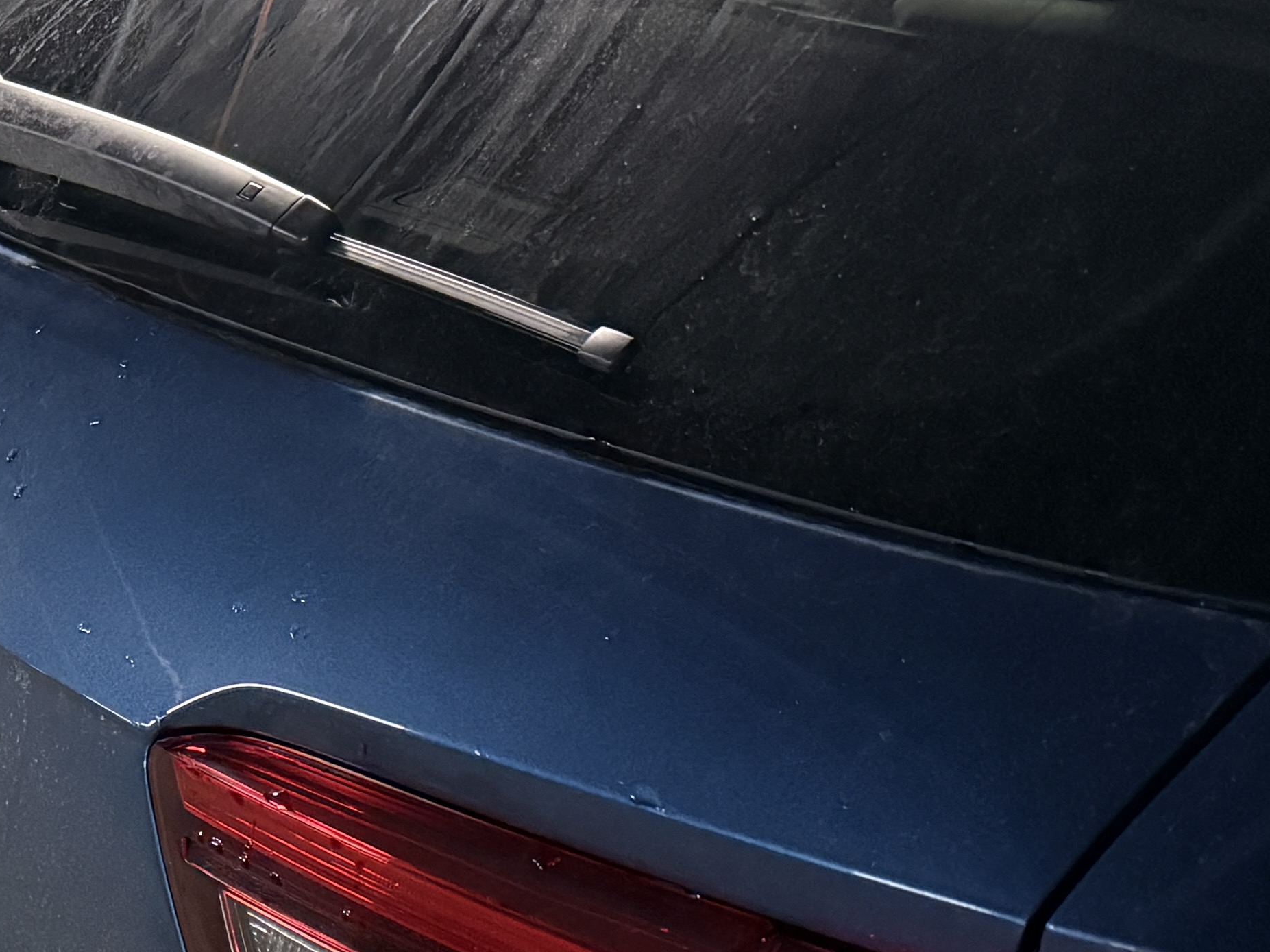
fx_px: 2714
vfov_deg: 18.2
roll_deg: -2.7
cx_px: -353
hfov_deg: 23.5
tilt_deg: -30.5
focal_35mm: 74
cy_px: 1313
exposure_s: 1/34
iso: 1000
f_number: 1.78
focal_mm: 6.76
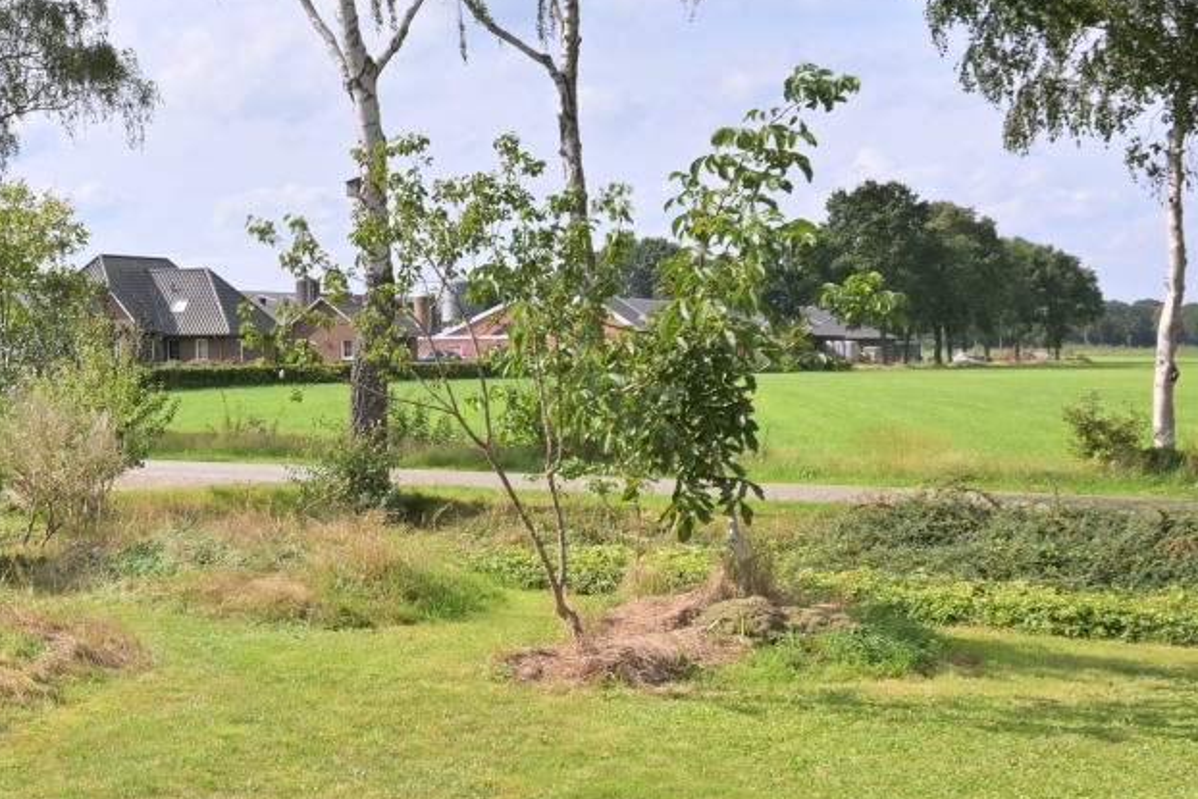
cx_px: -171
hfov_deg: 29.9
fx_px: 1964
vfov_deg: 22.8
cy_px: 202
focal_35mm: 59
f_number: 7.1
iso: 1000
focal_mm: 17
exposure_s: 1/3200
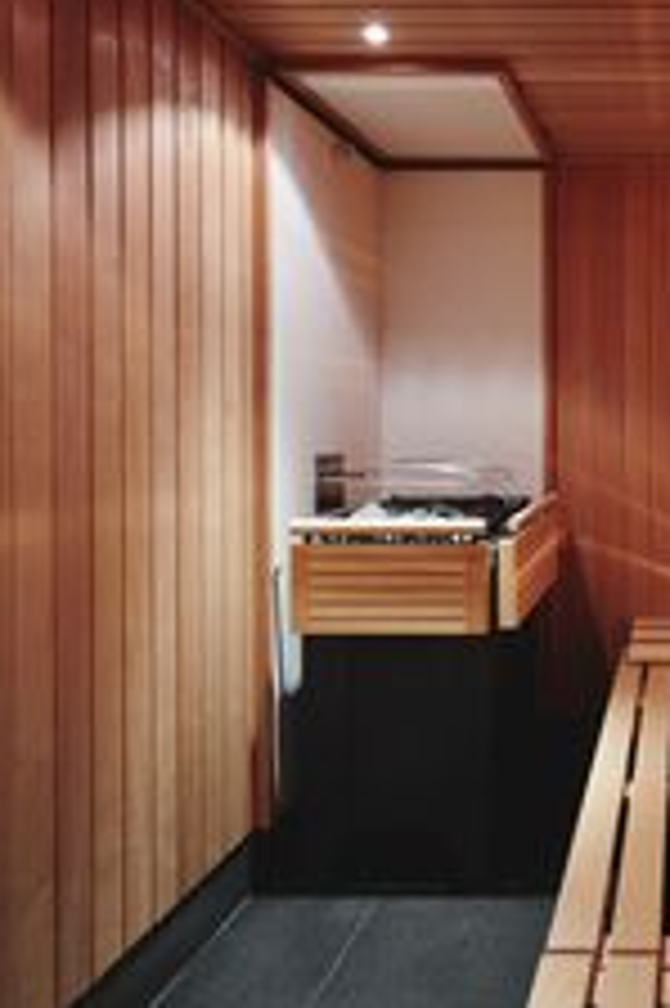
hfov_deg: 36.6
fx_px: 895
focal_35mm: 32
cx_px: 679
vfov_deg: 58.6
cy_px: 448
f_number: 8
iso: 100
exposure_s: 2.5
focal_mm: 14
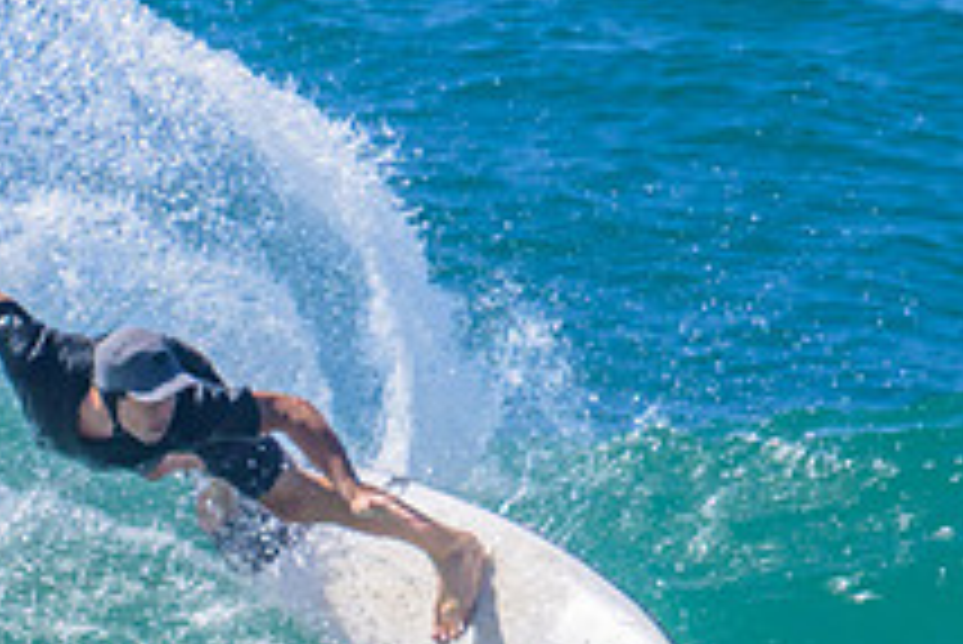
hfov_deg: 0.7
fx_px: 79820
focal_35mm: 2982
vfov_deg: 0.5
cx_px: 184
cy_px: 568
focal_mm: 800
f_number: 11
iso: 800
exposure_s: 1/2000
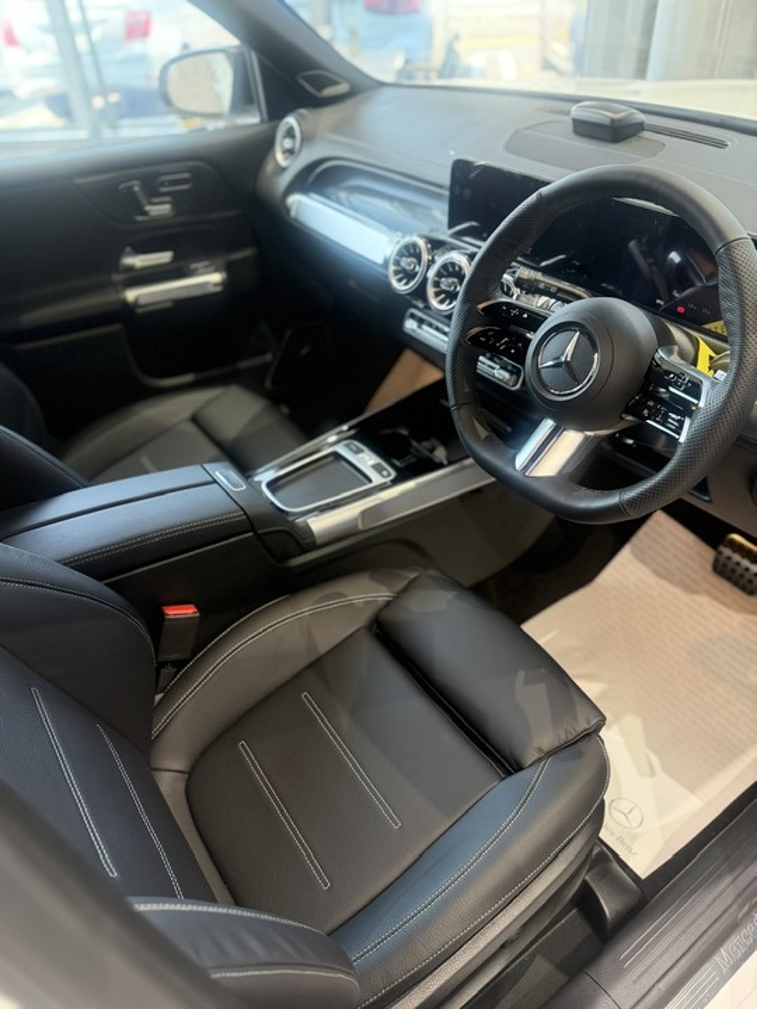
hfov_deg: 56.8
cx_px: 378
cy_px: 504
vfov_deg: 71.6
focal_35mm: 24
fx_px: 700
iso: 250
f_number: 1.78
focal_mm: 6.76
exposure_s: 1/60
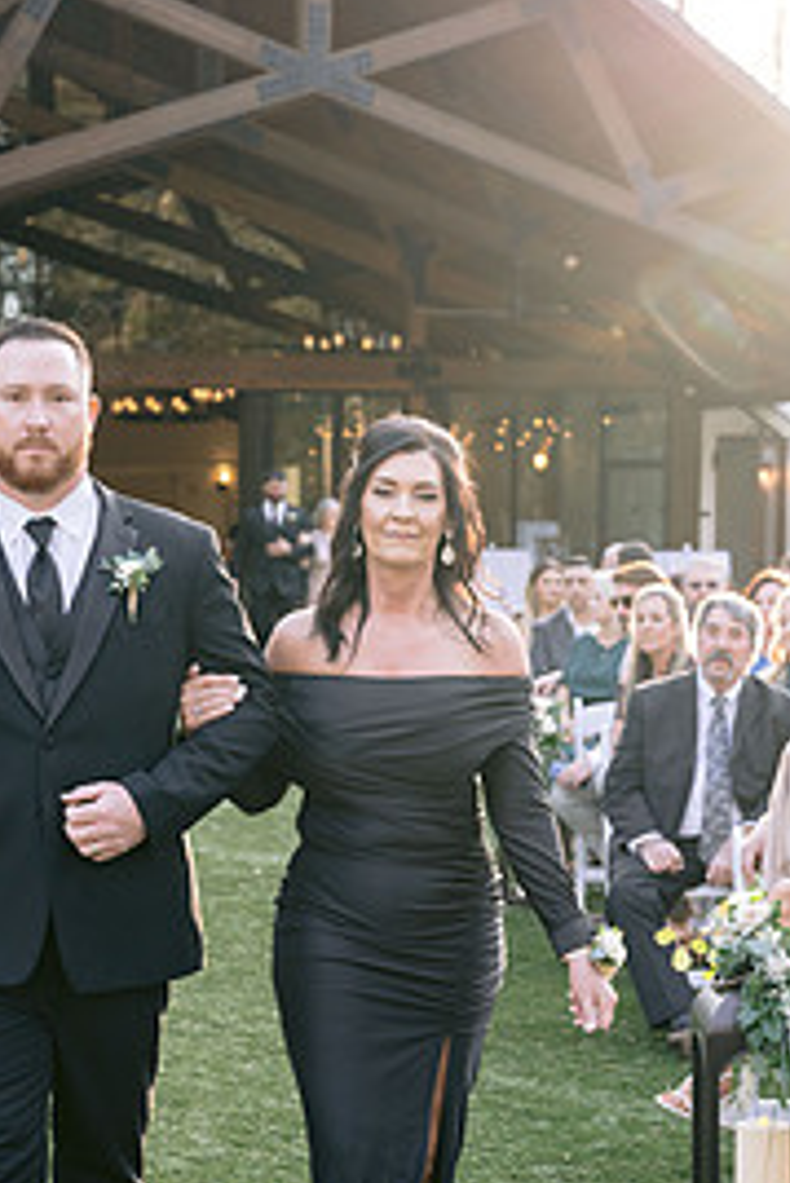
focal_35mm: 84
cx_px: 229
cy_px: 830
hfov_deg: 16.2
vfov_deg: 24.0
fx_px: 2761
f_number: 4
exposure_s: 1/200
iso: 400
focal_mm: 50
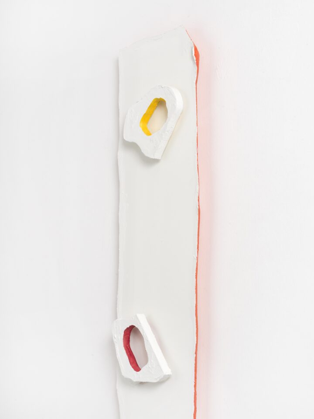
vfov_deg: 30.7
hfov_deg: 23.3
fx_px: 762
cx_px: 157
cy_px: 210
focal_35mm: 63
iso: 100
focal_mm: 80
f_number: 19
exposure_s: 1/500
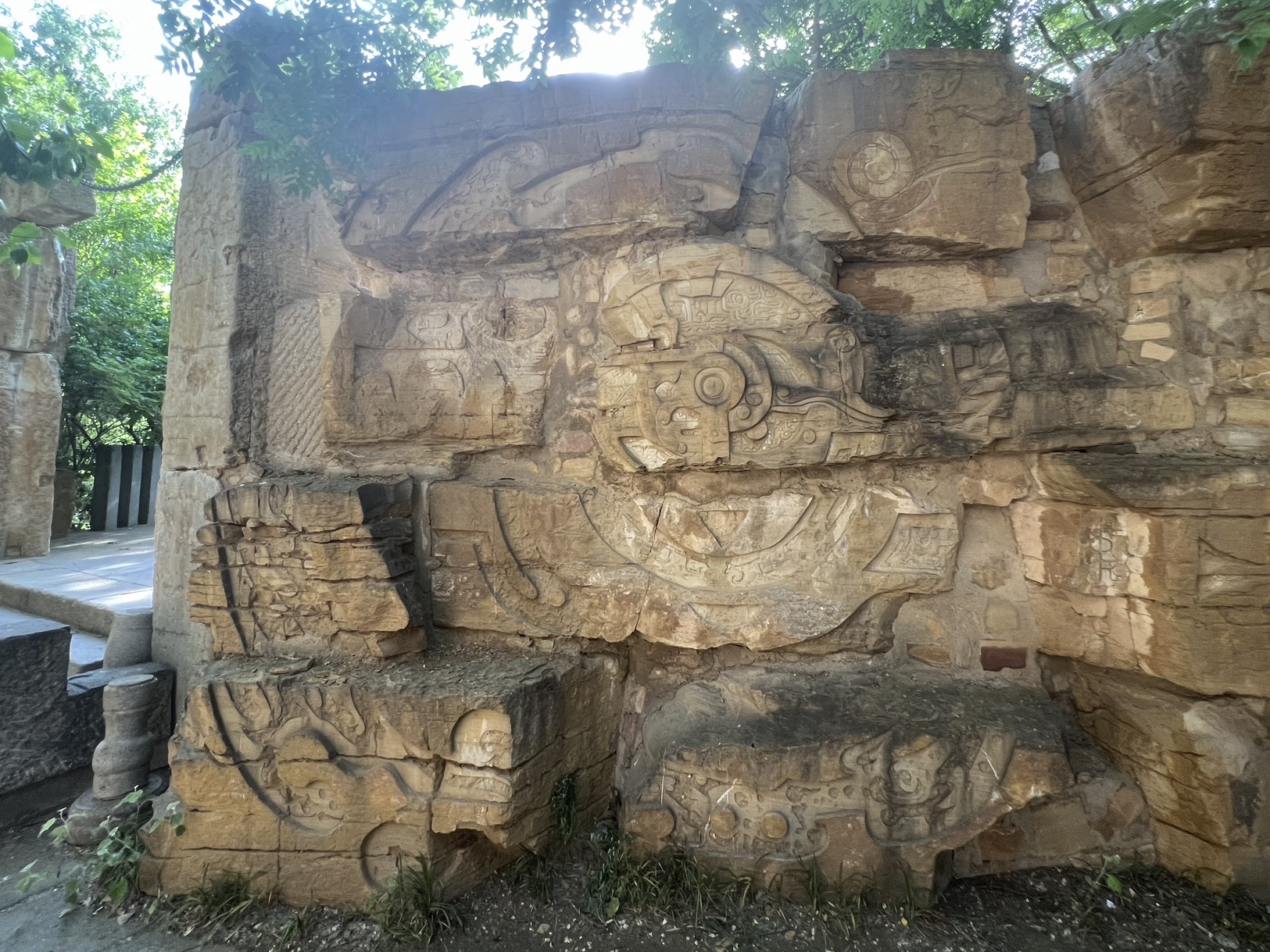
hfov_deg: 94.4
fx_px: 587
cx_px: 666
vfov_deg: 77.6
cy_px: 406
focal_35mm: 16
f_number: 1.8
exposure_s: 1/99
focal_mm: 1.57
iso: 125
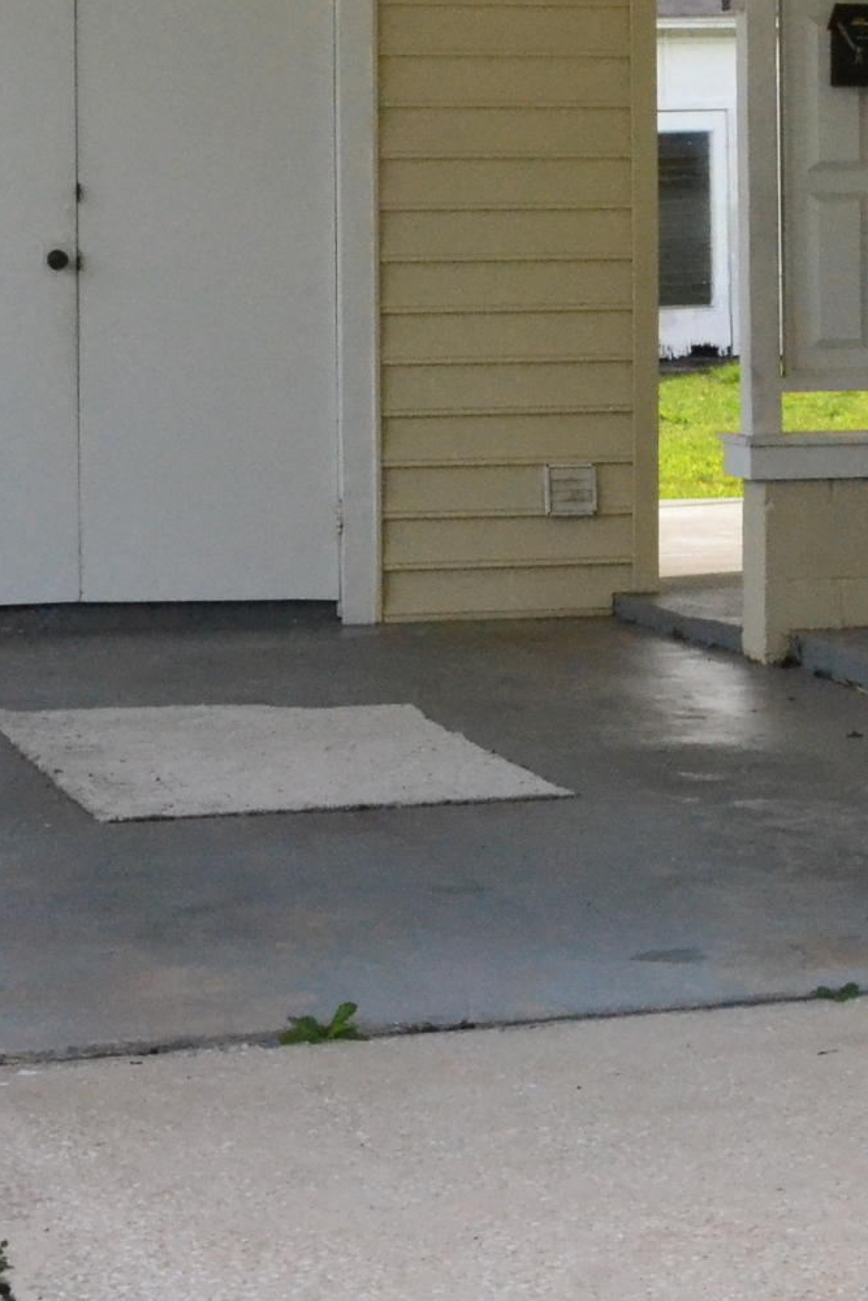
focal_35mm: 117
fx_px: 4230
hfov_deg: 11.6
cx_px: 927
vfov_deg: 17.1
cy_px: 13
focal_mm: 26
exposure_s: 1/500
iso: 3200
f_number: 11
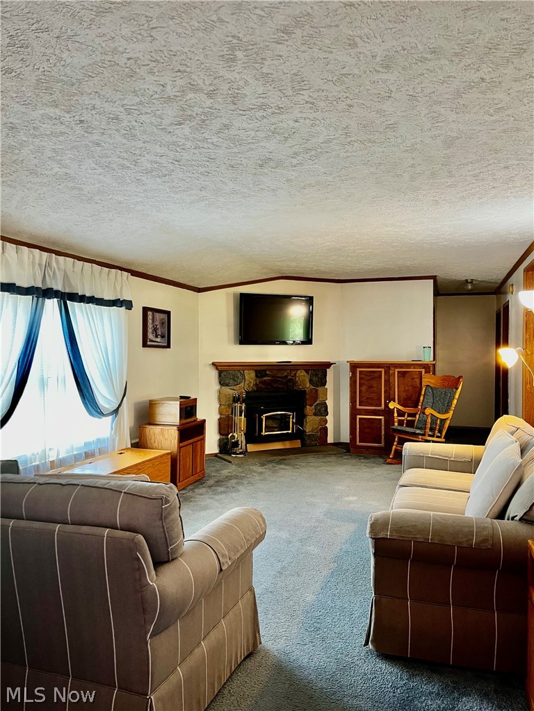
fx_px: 535
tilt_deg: -2.4
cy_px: 356
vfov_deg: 67.3
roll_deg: -0.1
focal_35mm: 26
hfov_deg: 53.1
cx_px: 267
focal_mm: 5.1
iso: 200
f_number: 1.6
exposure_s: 1/60
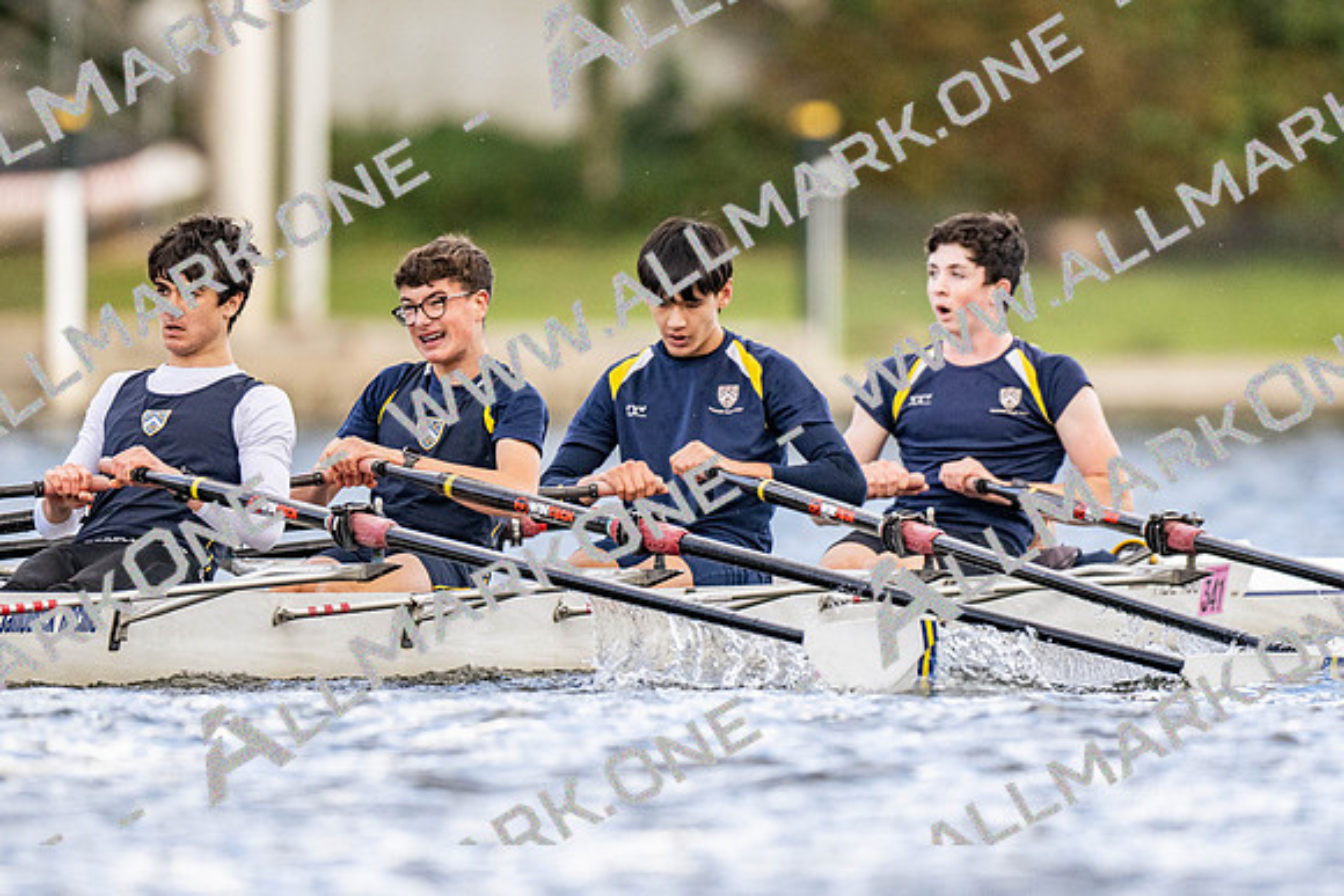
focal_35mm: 900
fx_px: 33624
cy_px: 448
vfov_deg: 1.5
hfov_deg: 2.3
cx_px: 672
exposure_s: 1/2500
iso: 900
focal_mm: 600
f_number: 4
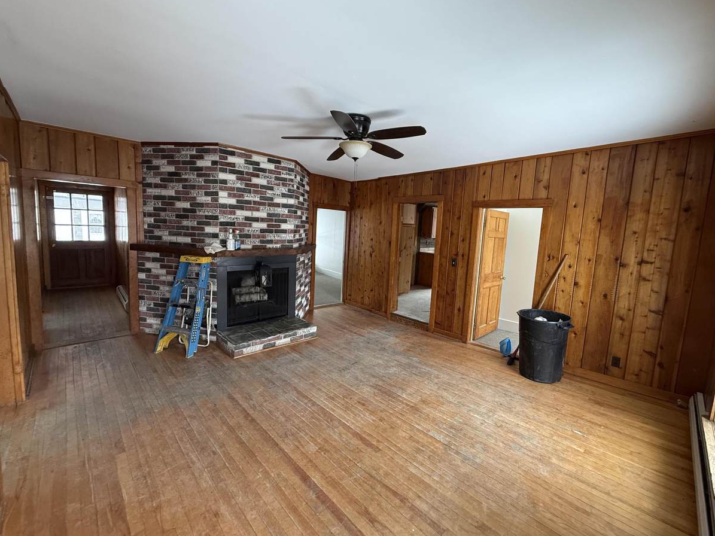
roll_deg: -3.5
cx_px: 377
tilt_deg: -6.6
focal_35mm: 15
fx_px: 310
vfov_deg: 81.7
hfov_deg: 98.1
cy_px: 261
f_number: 2.2
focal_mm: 2.22
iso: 400
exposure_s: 1/83
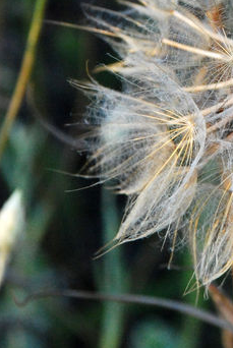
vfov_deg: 4.3
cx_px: 297
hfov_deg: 2.9
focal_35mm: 473
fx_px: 4578
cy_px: -28
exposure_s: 1/200
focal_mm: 120
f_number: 10
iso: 1250
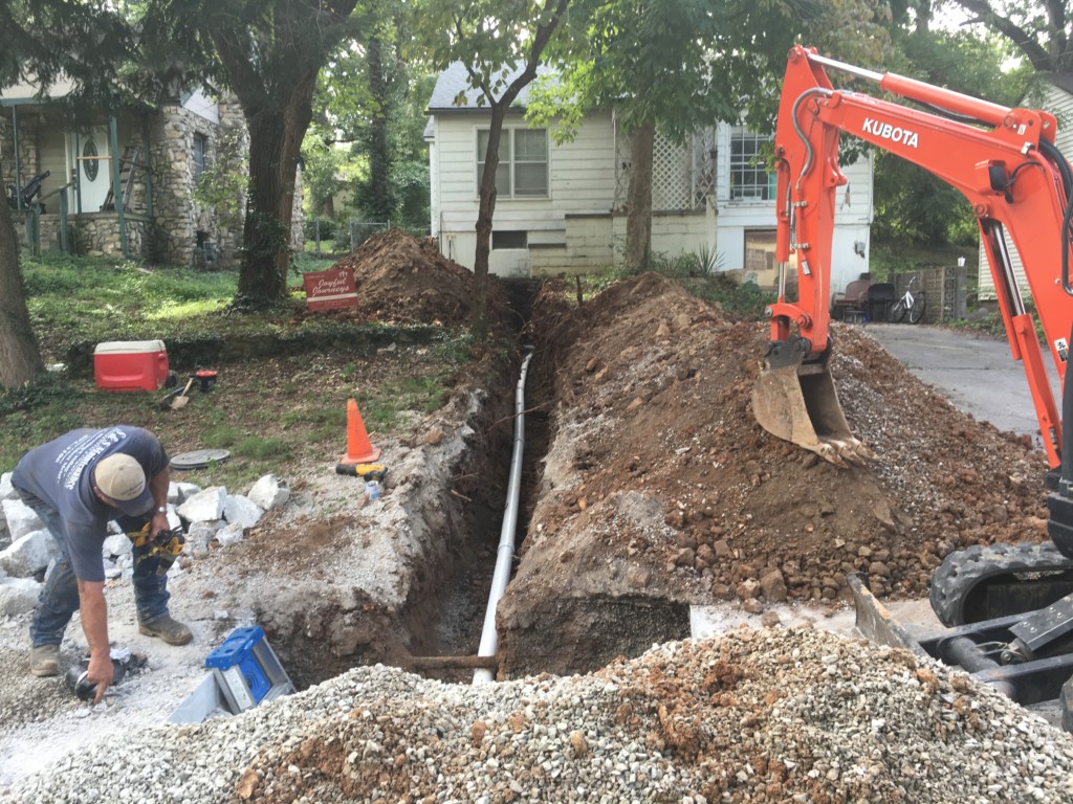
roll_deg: +0.4
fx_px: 899
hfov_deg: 61.7
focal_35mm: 29
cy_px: 402
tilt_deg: -6.6
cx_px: 536
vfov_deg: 48.2
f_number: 2.2
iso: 25
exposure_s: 1/60
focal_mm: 4.15
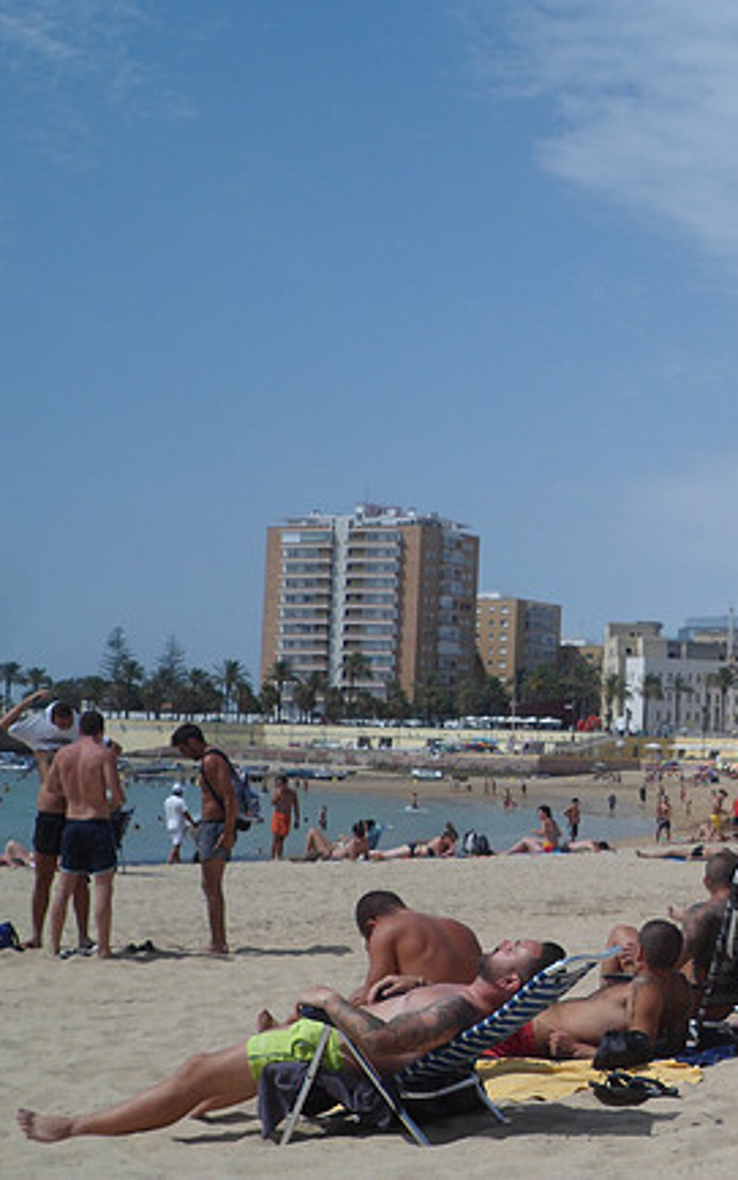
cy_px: 590
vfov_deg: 29.0
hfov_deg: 17.8
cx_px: 773
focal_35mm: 71
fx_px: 2283
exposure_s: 1/1500
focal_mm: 9.3
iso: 80
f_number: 4.7
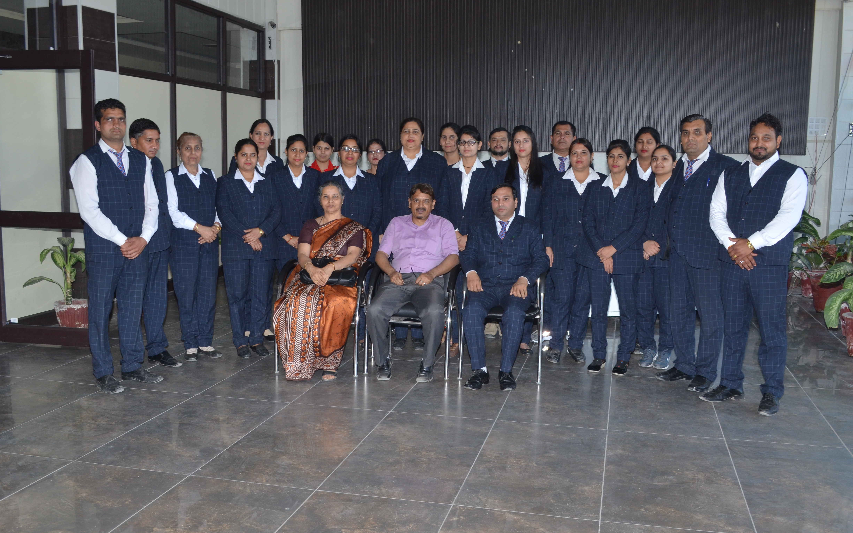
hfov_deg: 52.7
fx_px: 860
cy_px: 279
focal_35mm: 37
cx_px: 424
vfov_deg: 34.4
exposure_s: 1/125
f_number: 7.1
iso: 400
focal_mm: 24
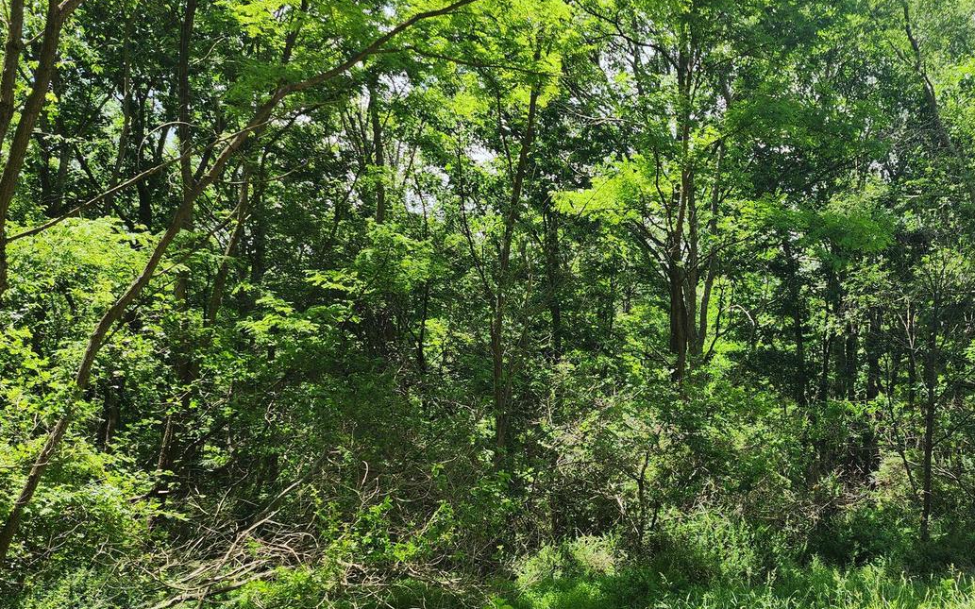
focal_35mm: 34
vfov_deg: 36.7
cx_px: 664
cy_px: 426
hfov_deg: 55.3
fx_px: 903
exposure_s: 1/267
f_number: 1.8
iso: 12
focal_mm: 6.4
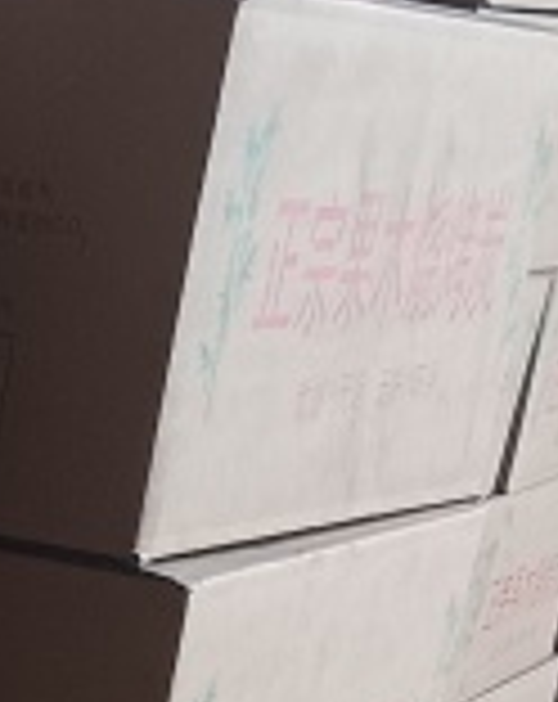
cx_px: -648
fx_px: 3606
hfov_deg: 8.3
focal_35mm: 174
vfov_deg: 10.5
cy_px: 1253
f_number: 1.8
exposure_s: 1/100
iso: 227
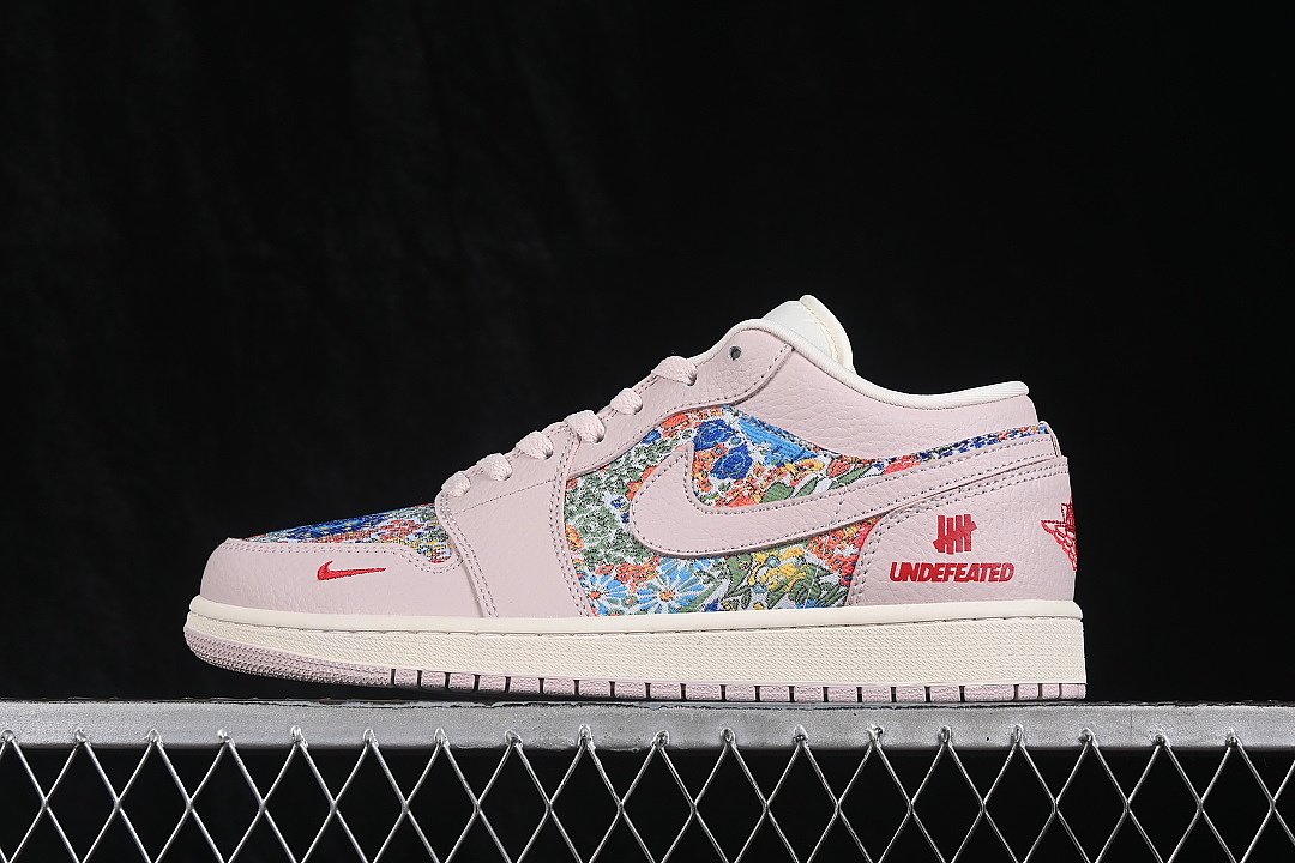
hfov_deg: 27.0
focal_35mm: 75
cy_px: 432
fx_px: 2698
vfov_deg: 18.2
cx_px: 648
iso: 160
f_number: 8
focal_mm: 50
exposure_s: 1/80
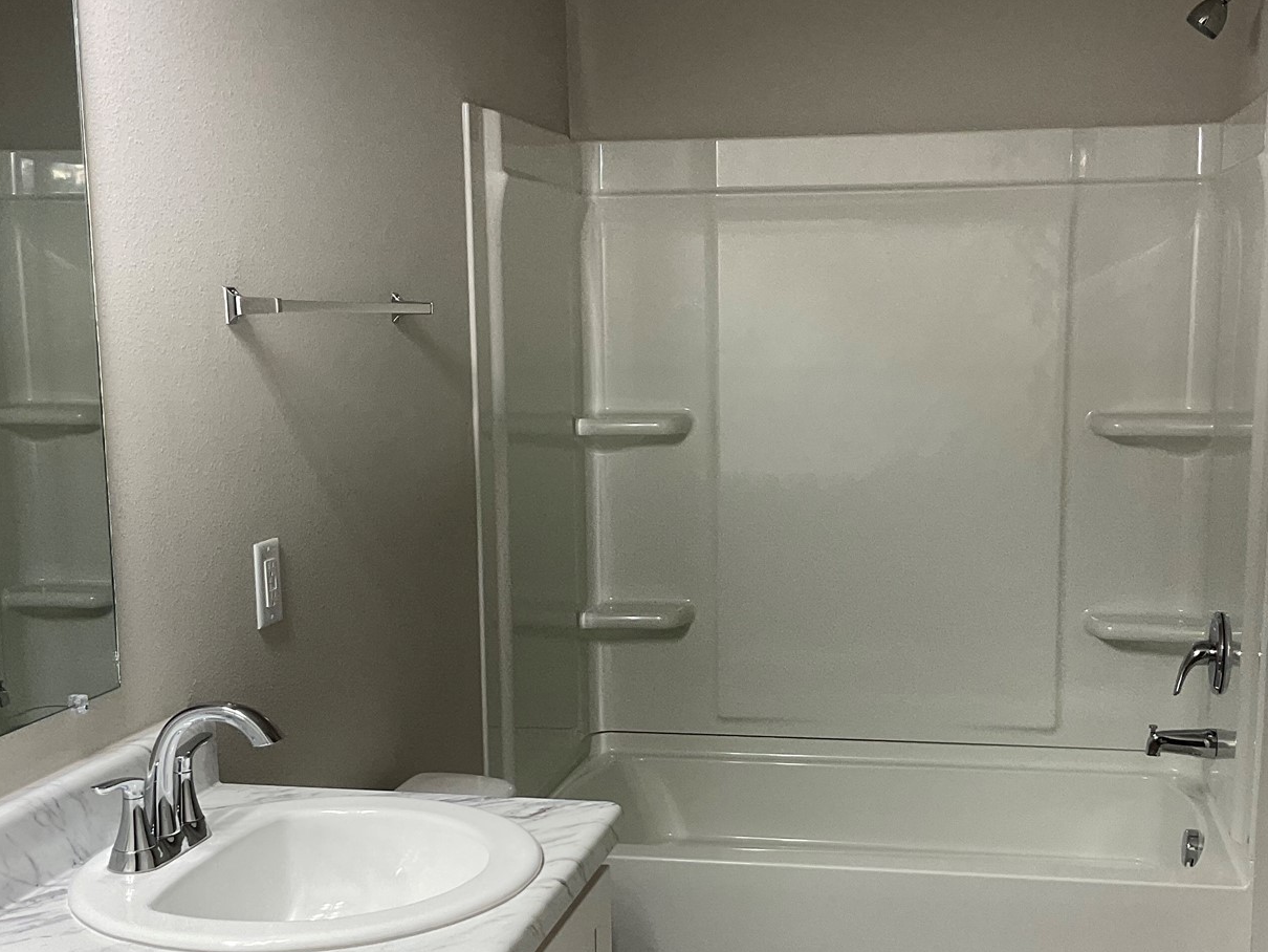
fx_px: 1685
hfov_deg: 41.1
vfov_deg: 31.4
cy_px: 593
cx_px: 733
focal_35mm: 46
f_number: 1.8
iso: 50
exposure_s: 1/120
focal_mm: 3
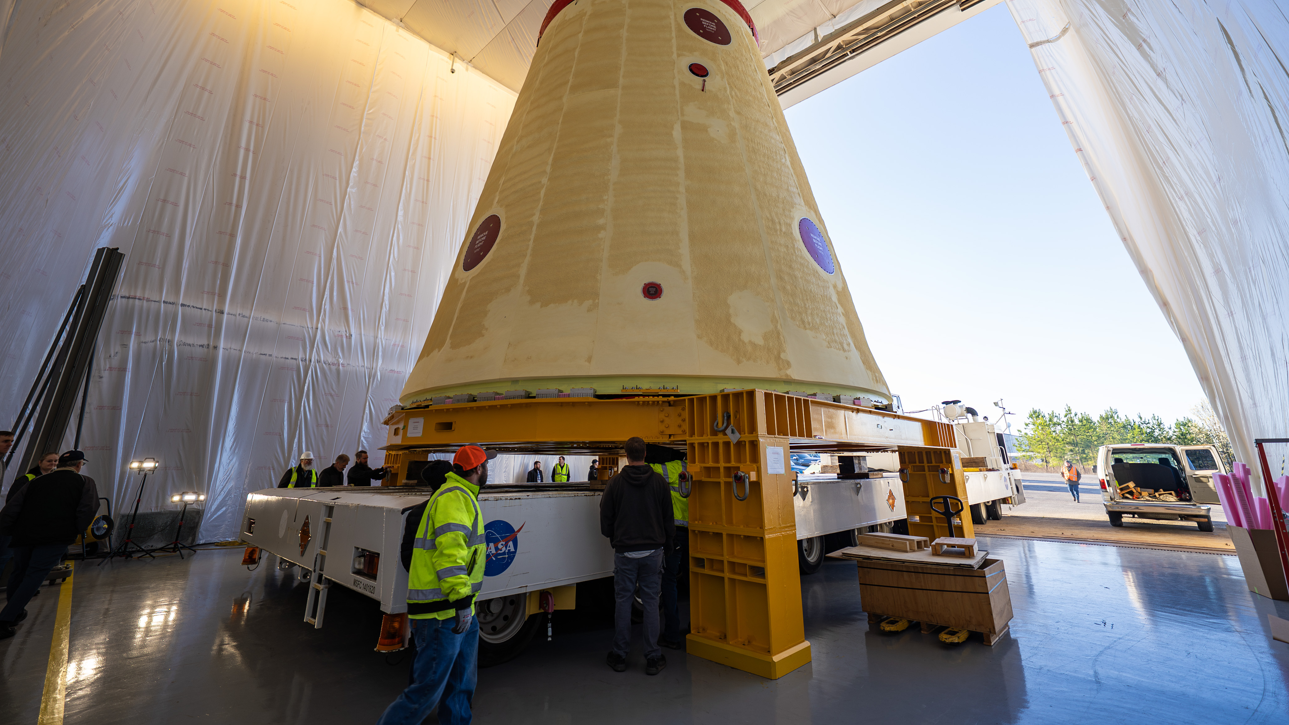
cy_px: 302
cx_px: 648
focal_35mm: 15
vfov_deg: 70.0
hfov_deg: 103.0
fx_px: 513
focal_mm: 14
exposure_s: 1/200
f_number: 2.8
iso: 100
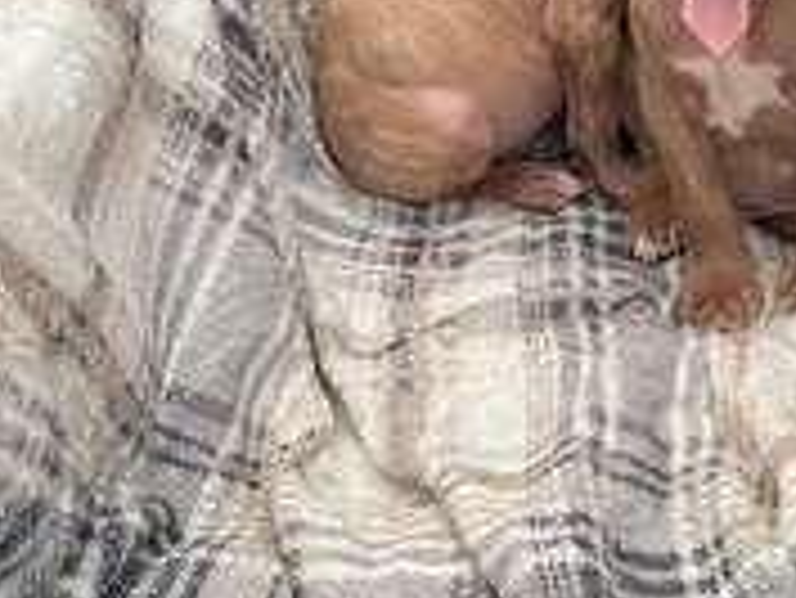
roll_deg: +3.4
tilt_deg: -34.6
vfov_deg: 21.2
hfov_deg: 27.9
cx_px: 537
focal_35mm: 69
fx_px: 1588
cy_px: 187
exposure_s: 1/82
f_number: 1.6
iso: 125
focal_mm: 4.2
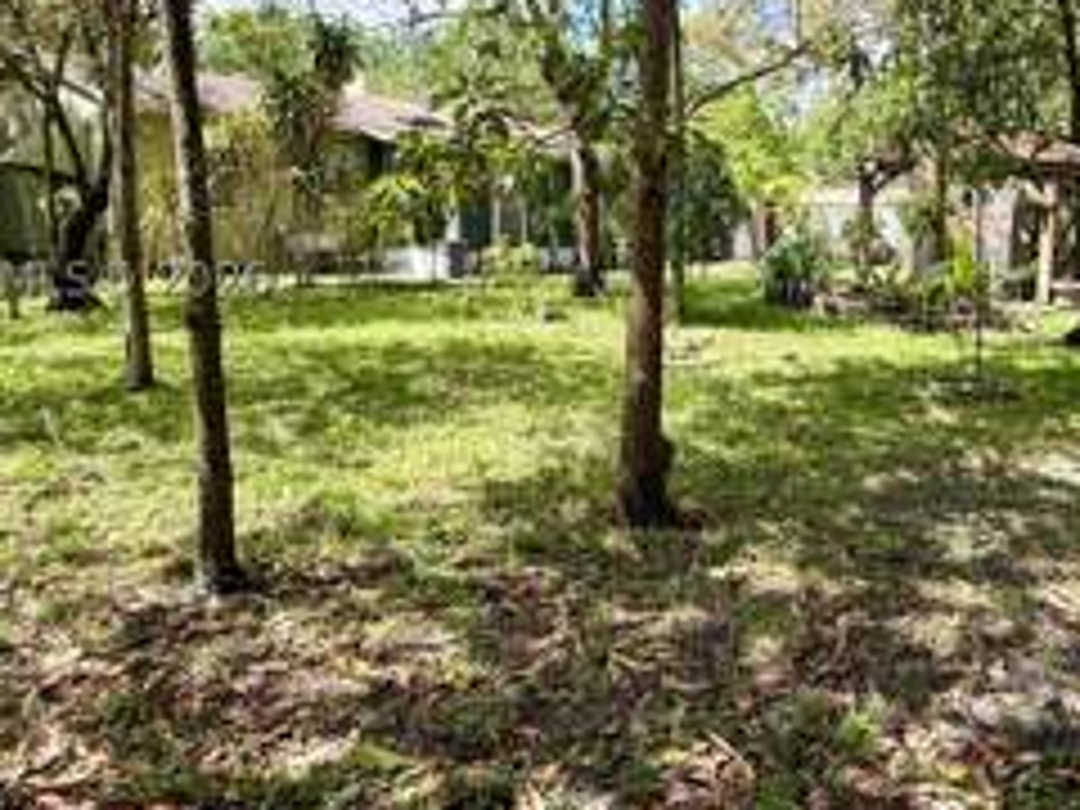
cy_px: 279
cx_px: 684
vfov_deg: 49.0
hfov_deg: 62.4
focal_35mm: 28
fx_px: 874
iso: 50
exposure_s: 1/502
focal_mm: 2.22
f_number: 2.2
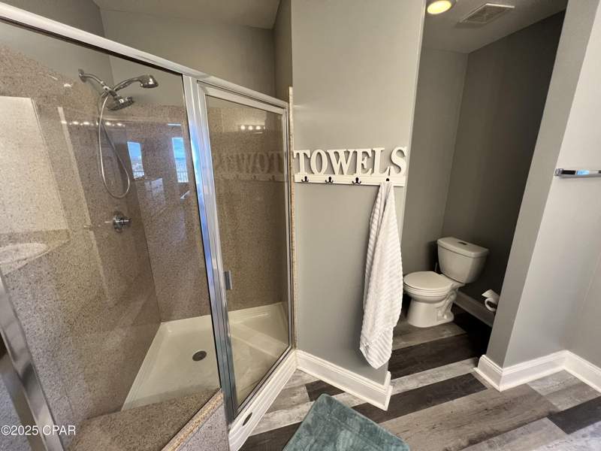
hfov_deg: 106.2
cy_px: 226
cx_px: 300
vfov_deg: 89.9
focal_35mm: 13
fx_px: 226
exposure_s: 1/60
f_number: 1.8
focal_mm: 1.57
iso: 200
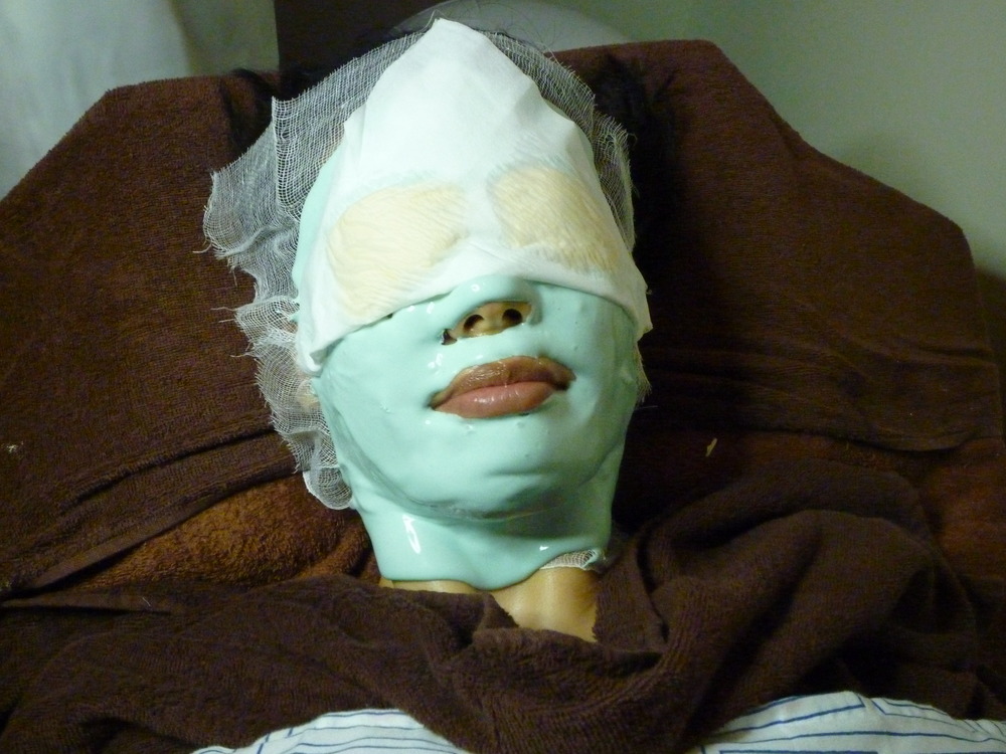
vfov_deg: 36.8
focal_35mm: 39
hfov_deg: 47.9
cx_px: 503
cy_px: 377
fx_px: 1133
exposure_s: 1/30
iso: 800
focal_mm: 6.8
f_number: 4
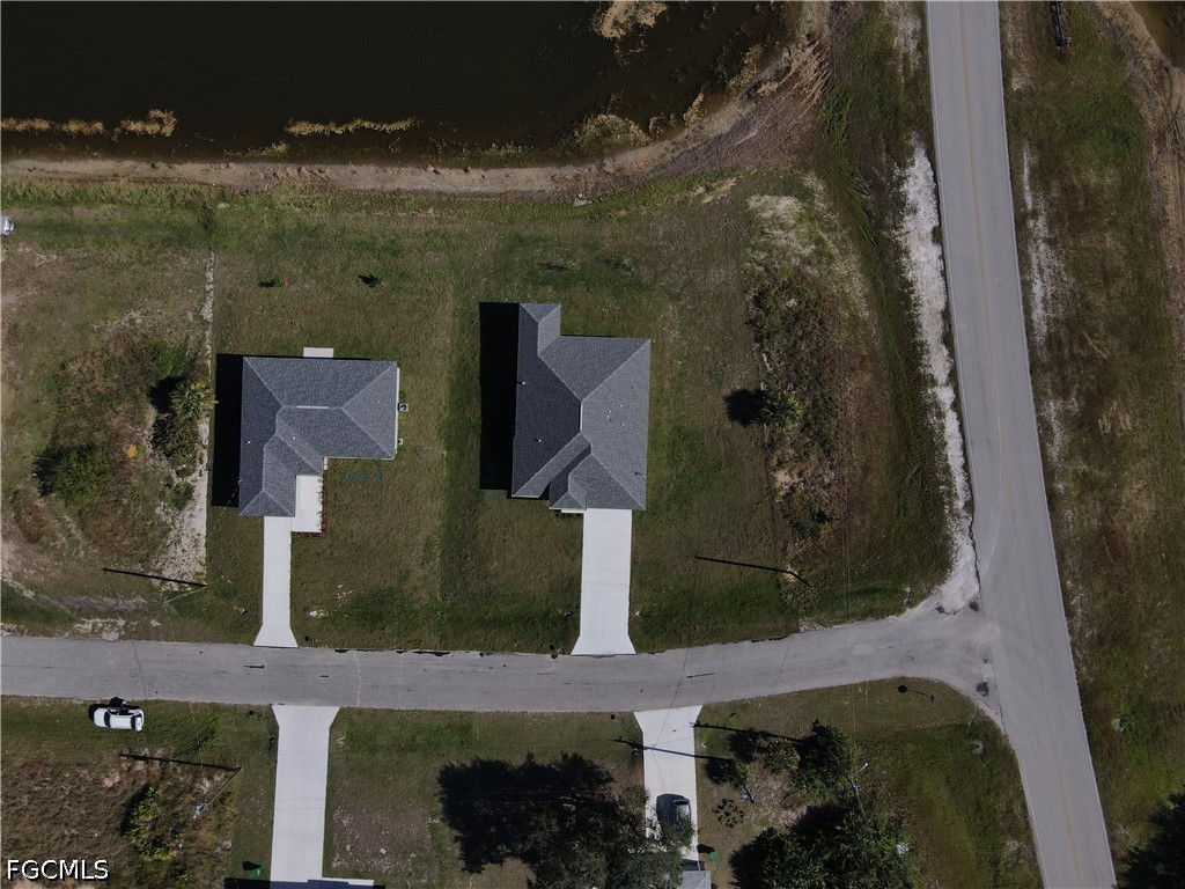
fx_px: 822
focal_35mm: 24
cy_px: 444
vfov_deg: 56.8
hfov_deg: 71.6
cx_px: 592
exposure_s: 1/100
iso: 100
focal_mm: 4.5
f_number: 2.8
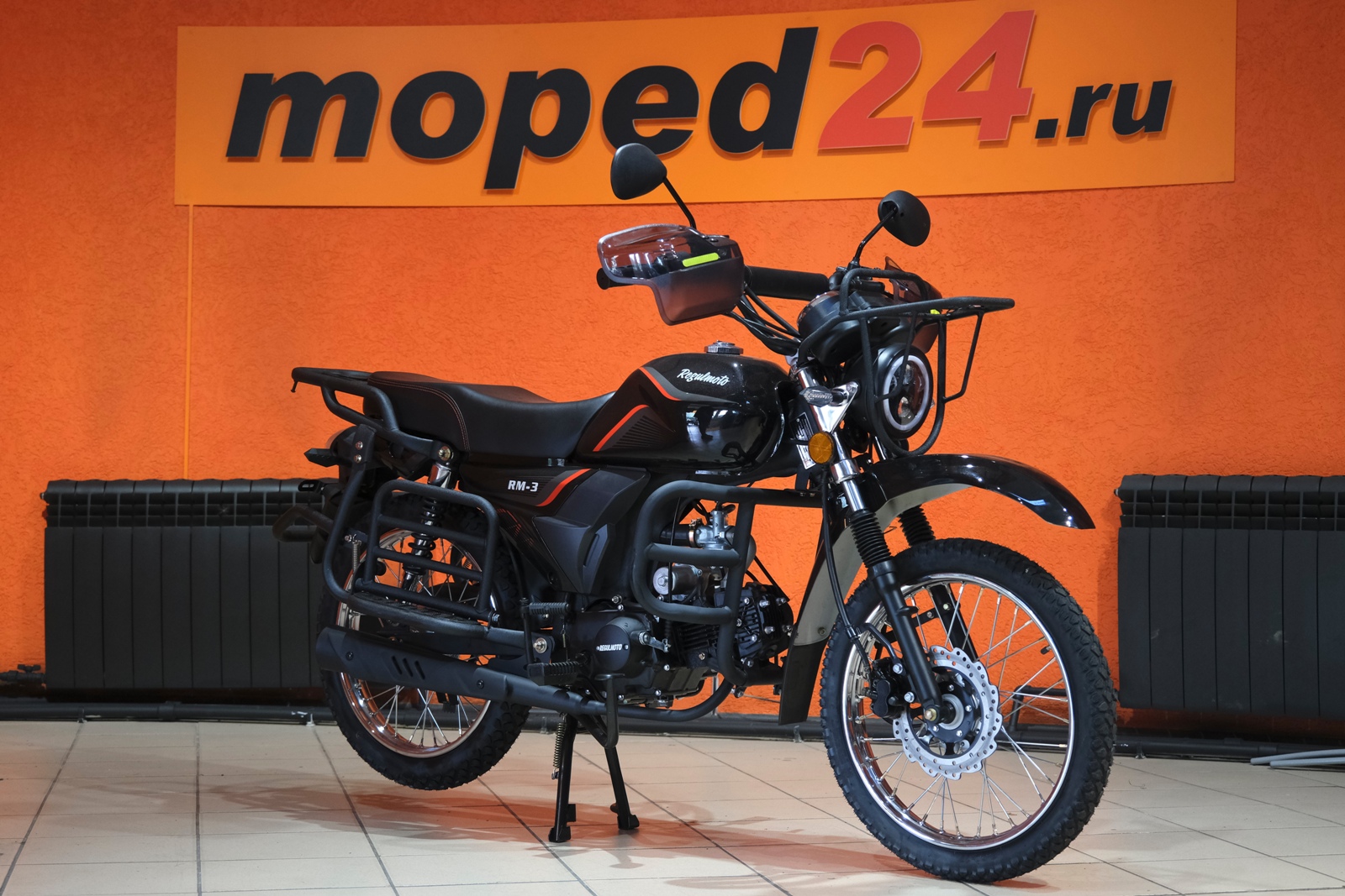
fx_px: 2092
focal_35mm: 56
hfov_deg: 35.6
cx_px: 672
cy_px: 448
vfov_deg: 24.2
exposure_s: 1/125
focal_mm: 37.6
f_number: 4
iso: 1600
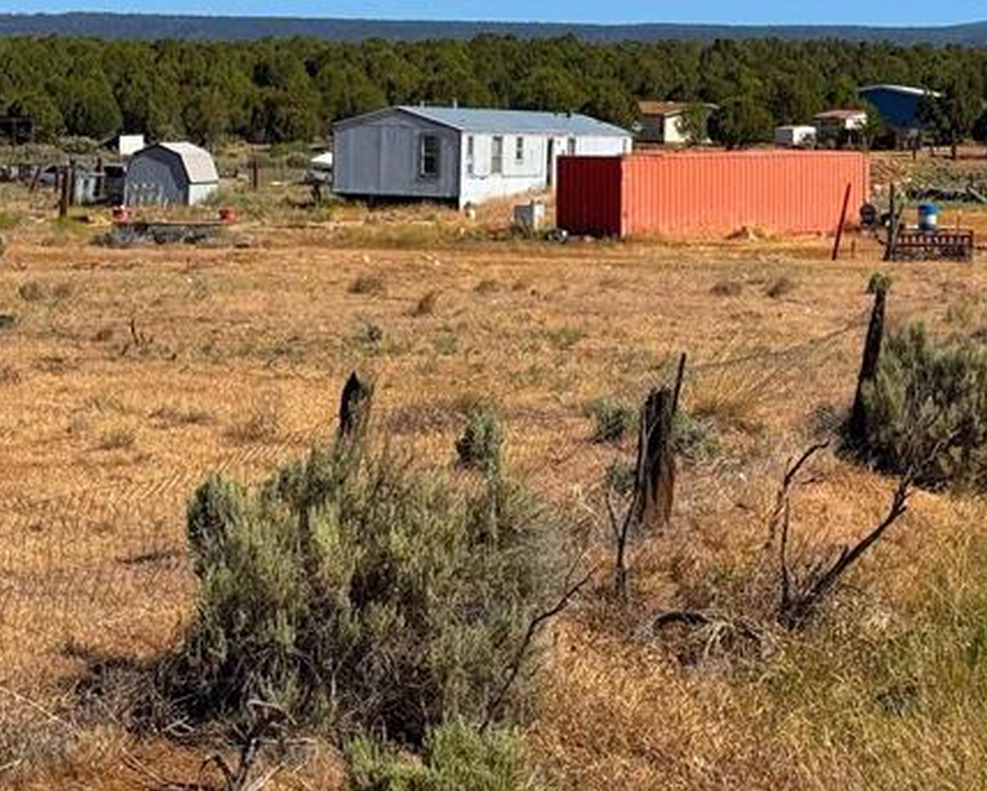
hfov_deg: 17.1
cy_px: 187
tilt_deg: -1.0
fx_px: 3274
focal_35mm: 112
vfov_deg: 13.7
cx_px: 657
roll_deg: -1.7
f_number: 1.78
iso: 64
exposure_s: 1/6410
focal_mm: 6.76
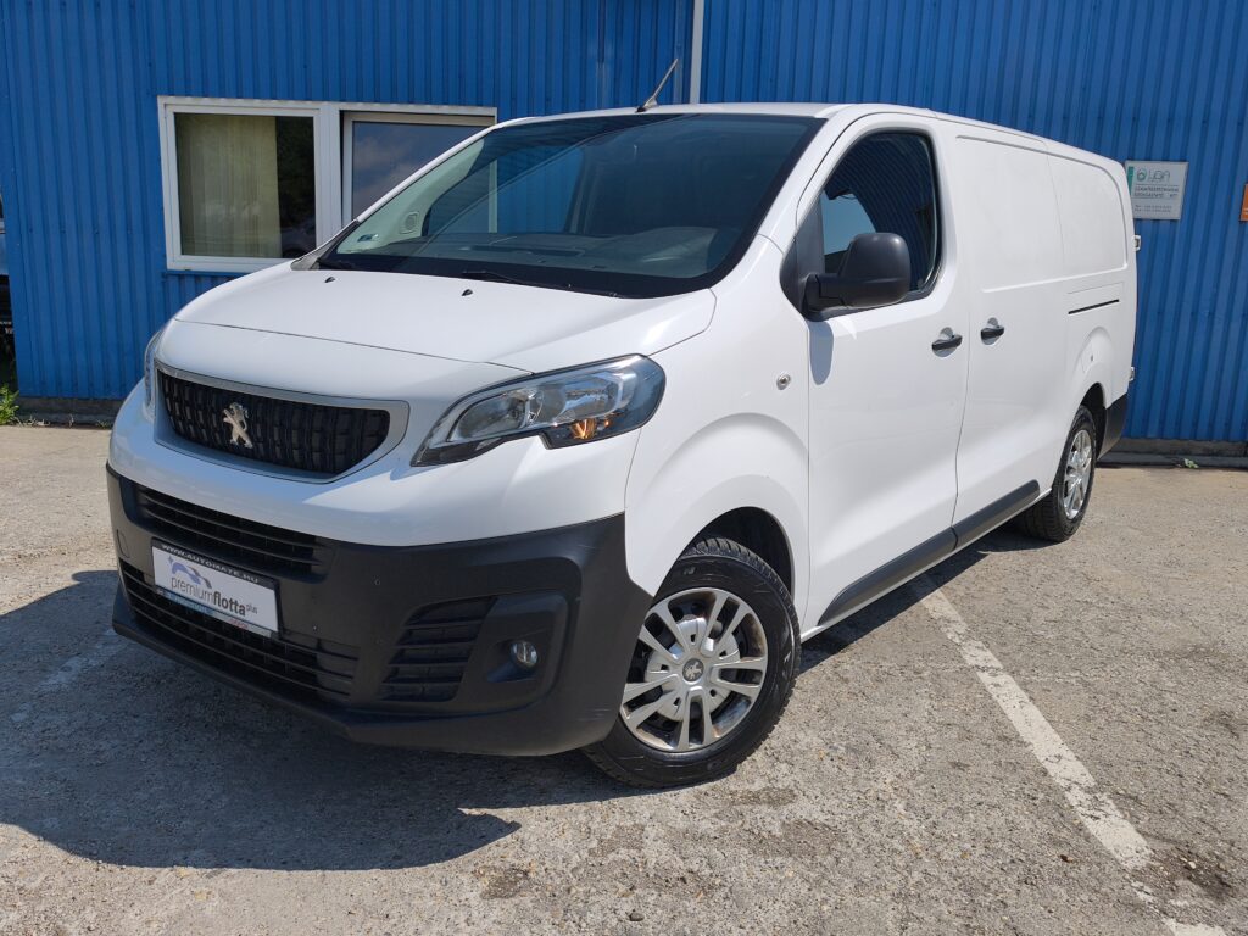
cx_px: 624
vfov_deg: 46.8
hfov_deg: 60.0
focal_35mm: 30
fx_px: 1082
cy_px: 468
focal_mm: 6.57
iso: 64
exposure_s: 1/5327
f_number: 1.6
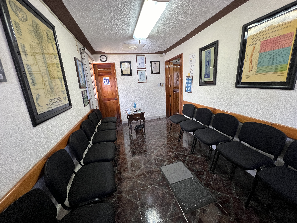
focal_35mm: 13
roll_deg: +3.5
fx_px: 112
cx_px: 148
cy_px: 112
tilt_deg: -14.3
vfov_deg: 89.9
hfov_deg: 106.2
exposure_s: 1/120
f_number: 1.8
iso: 250
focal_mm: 1.57
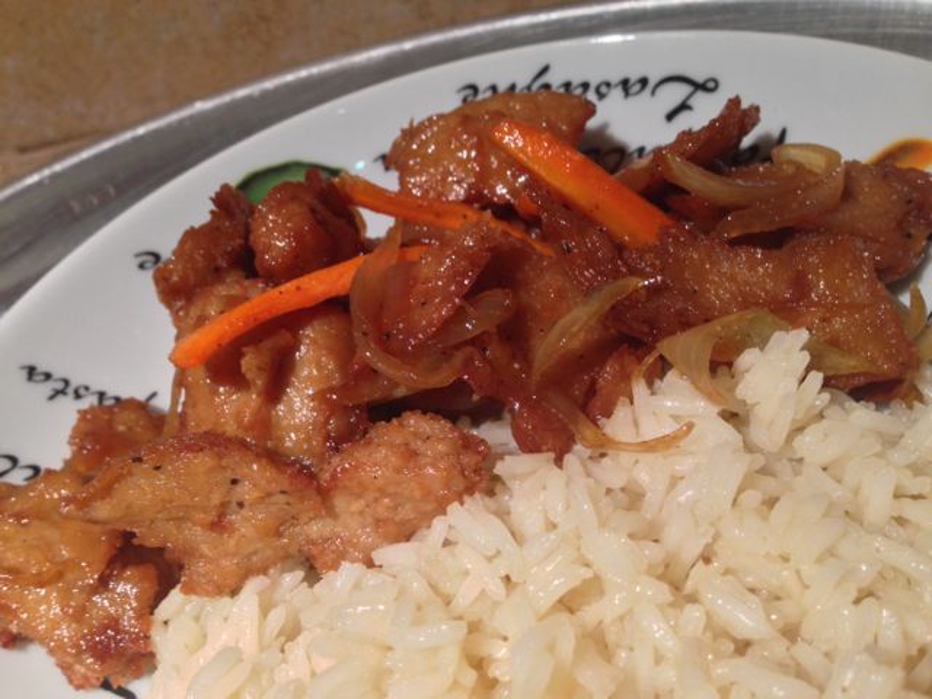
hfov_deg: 55.4
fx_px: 888
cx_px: 466
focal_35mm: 33
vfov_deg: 42.9
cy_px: 350
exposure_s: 1/20
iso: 100
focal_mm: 4.12
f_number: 2.4
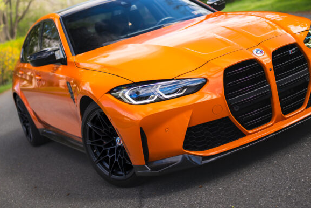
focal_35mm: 62
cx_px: 186
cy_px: 89
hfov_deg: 32.3
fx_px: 536
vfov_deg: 21.9
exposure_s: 1/640
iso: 50
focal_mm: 35
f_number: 1.4
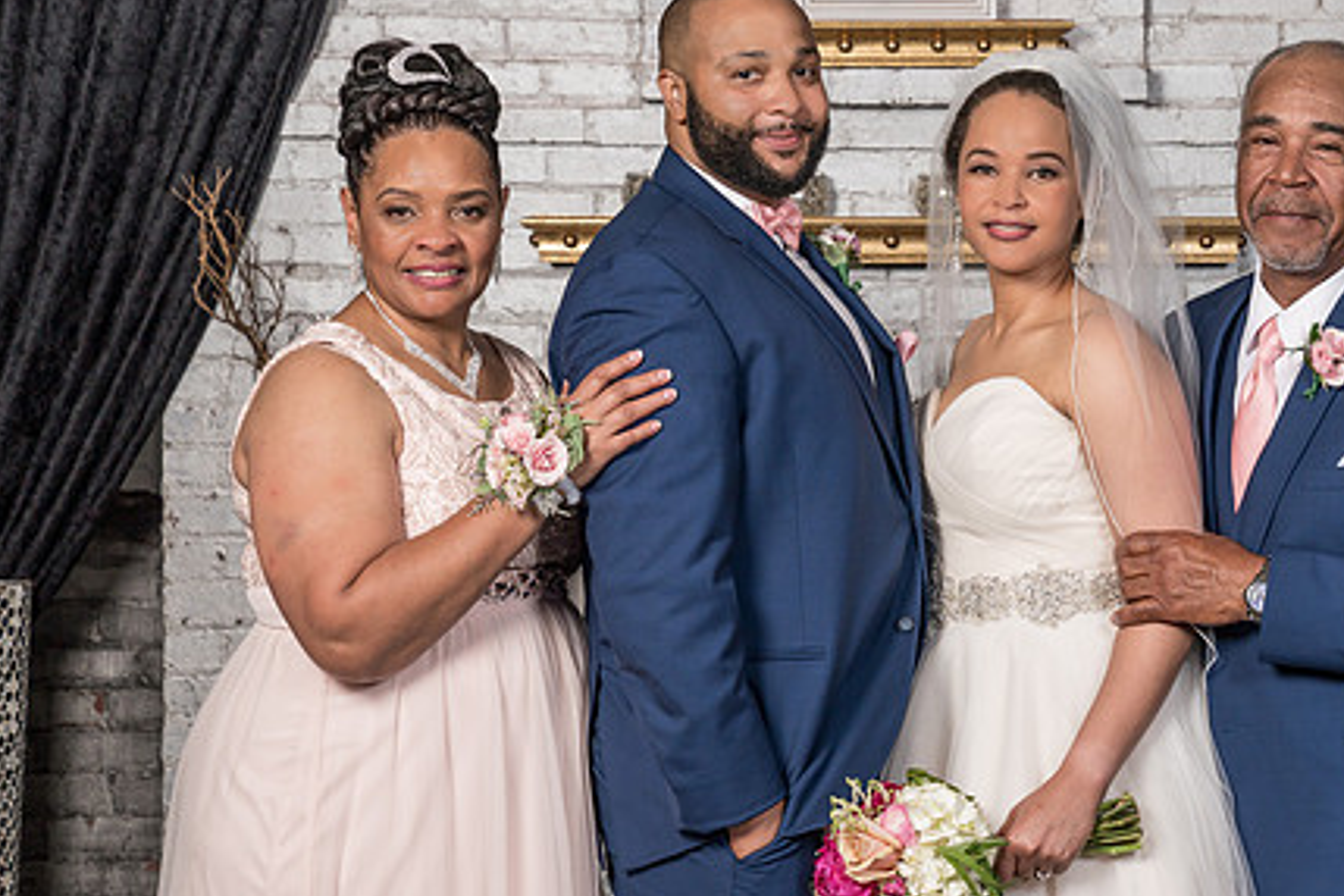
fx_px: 4032
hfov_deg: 18.8
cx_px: 970
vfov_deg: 12.7
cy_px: 396
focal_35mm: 108
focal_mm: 70
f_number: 5.6
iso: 200
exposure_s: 1/200
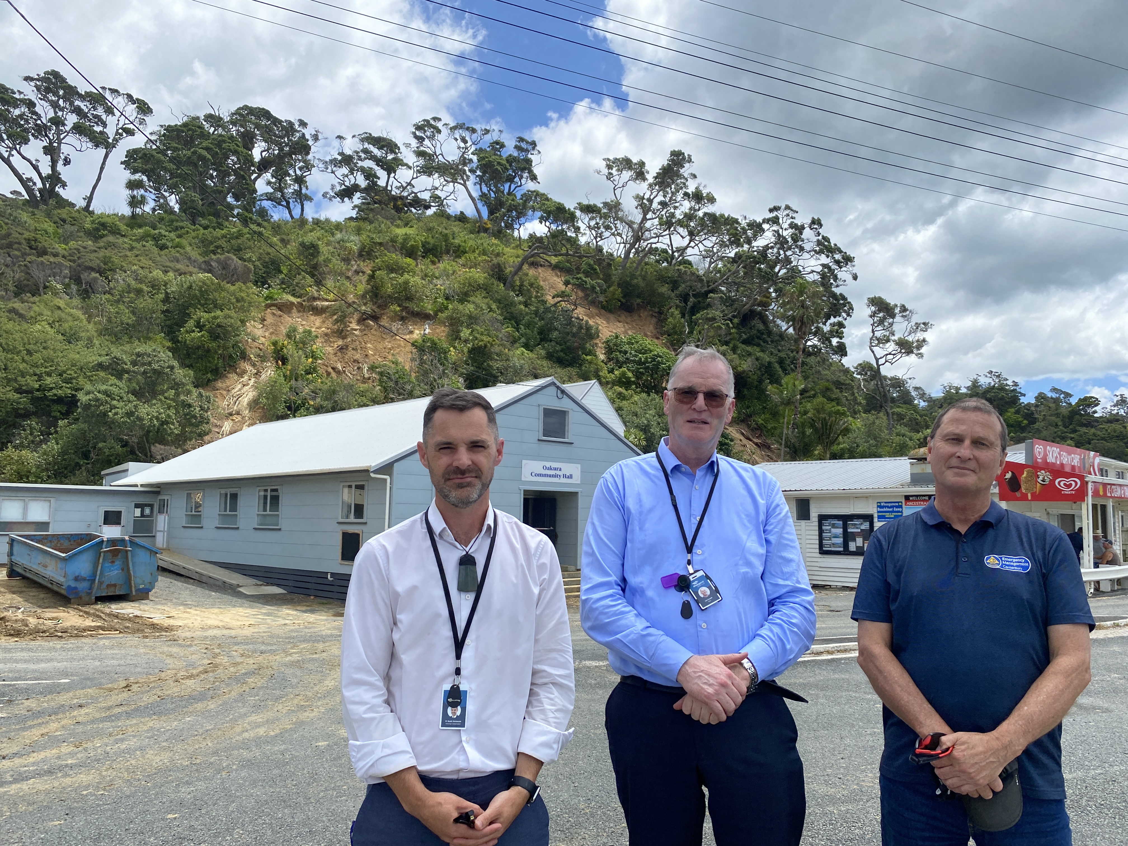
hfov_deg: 67.3
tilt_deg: +5.2
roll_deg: -0.7
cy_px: 423
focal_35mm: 26
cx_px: 564
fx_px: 847
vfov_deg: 53.1
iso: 32
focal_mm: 4.25
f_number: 1.8
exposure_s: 1/3610
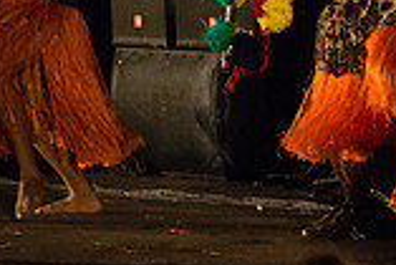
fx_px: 5483
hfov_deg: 4.1
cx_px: 542
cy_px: 1
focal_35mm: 498
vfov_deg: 2.8
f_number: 2.8
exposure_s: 1/320
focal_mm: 135
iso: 4000
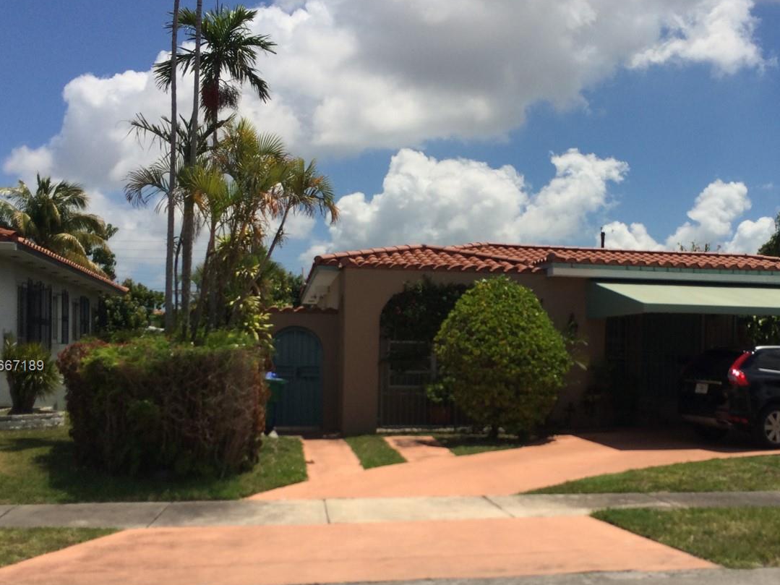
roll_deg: -0.9
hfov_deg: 43.4
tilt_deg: +0.4
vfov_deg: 33.4
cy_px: 367
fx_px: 969
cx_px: 508
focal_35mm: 43
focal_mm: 4.15
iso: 32
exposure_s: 1/3731
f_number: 2.2
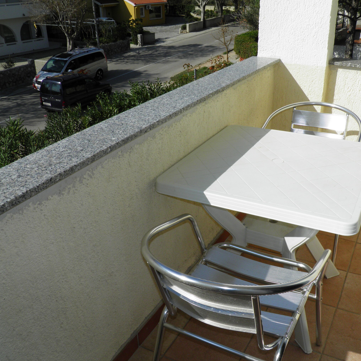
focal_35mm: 34
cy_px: 183
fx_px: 401
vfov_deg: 48.4
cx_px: 198
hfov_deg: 48.4
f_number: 5.7
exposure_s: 1/640
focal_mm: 4.9
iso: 50
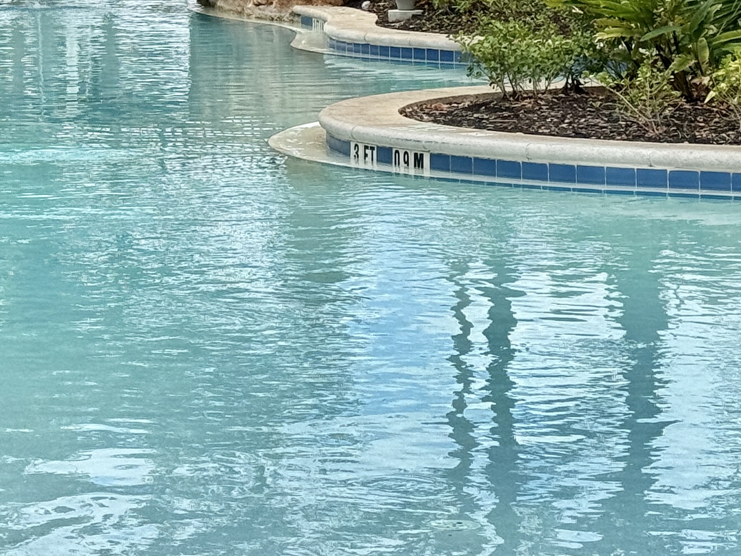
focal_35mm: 145
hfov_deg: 13.5
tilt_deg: -0.7
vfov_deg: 10.1
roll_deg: +0.0
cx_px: 65
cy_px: -132
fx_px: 3104
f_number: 1.78
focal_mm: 6.76
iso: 64
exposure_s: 1/2513
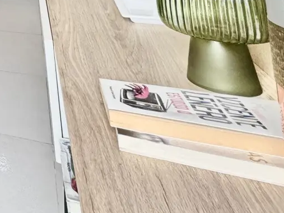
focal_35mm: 53
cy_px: -142
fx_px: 435
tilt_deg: +1.3
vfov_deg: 21.1
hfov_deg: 22.9
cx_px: -208
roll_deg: +3.9
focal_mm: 2.22
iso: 160
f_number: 2.2
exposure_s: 1/120
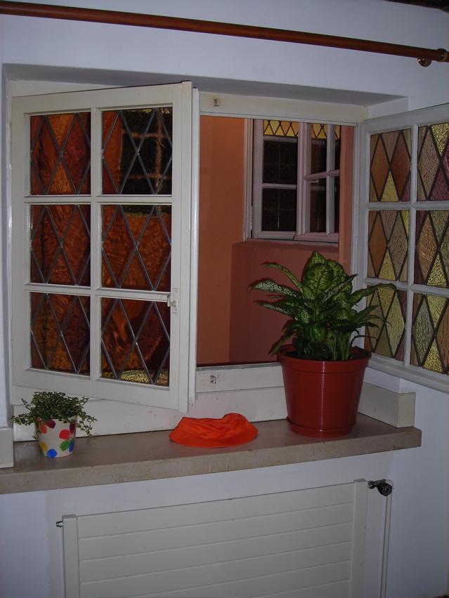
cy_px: 299
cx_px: 224
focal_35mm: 38
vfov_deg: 49.0
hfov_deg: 37.7
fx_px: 657
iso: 50
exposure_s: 1/60.1
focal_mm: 6.3
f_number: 3.2
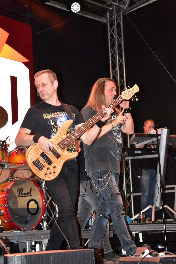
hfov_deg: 17.5
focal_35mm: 78
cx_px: 88
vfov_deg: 26.0
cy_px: 132
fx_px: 572
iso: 2000
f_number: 6.3
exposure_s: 1/60
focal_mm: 52
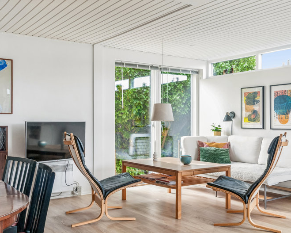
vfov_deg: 36.5
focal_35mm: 41
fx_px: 353
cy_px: 116
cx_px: 175
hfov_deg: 44.5
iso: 400
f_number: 10
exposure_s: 1/10
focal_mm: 24
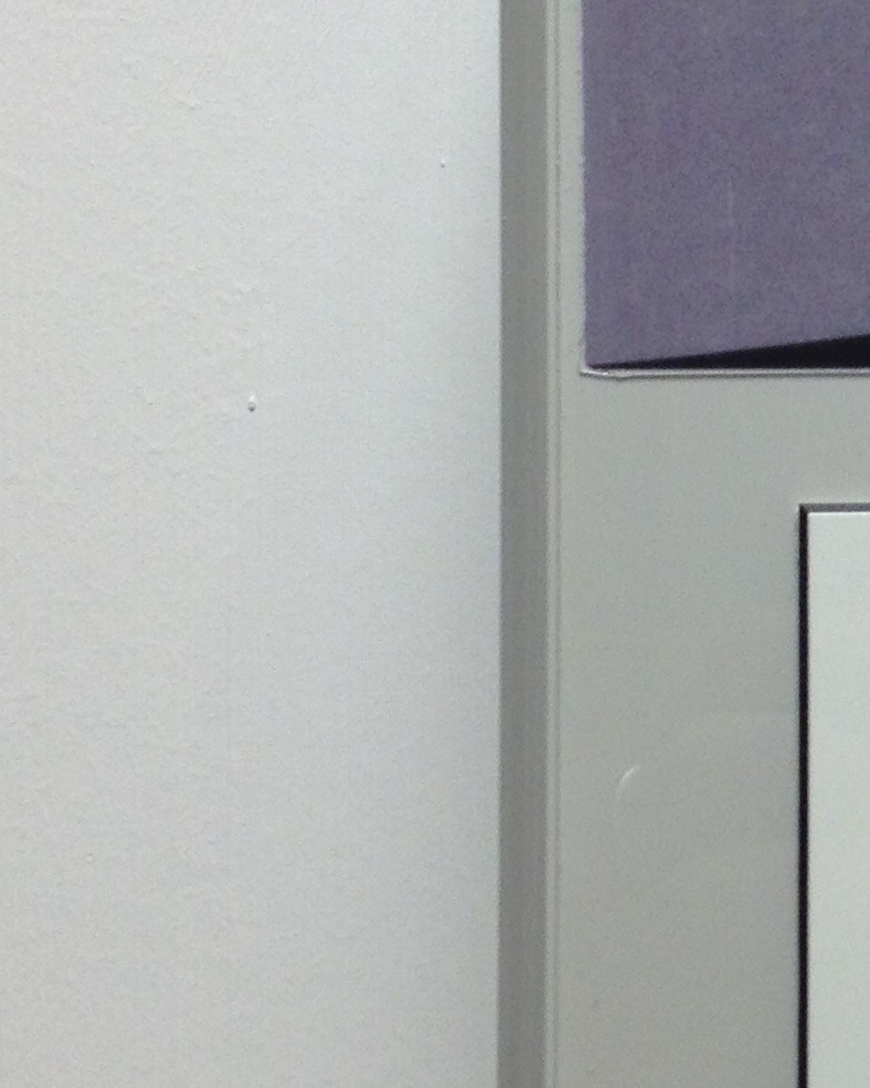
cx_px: 1283
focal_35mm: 132
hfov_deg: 11.3
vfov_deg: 14.6
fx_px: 4249
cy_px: 384
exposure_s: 1/60
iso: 64
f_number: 2.4
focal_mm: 4.28
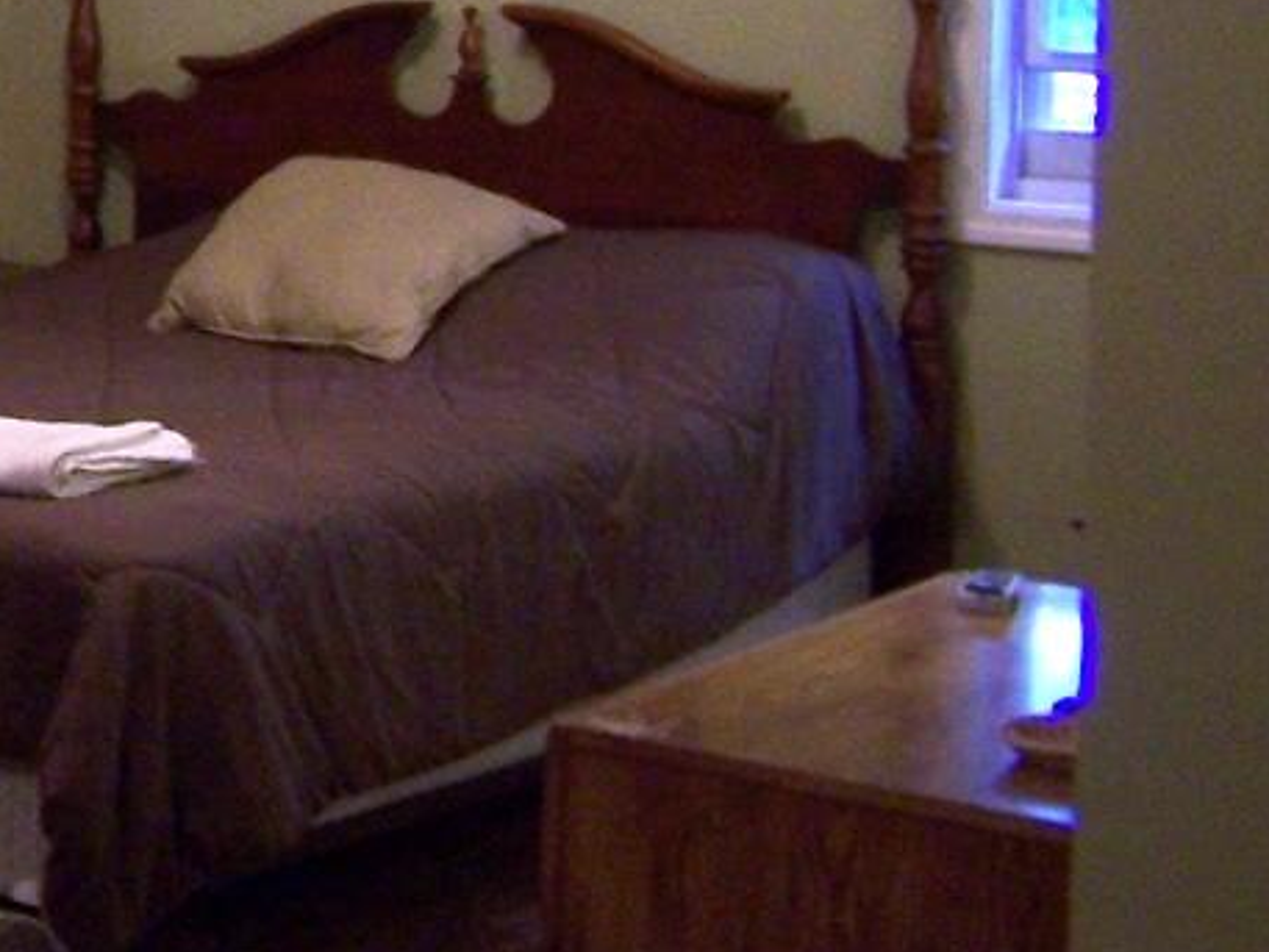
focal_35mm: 129
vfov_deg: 11.3
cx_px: -830
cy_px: -130
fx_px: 4730
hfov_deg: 14.0
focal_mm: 6.3
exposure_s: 1/8
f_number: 2.8
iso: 140
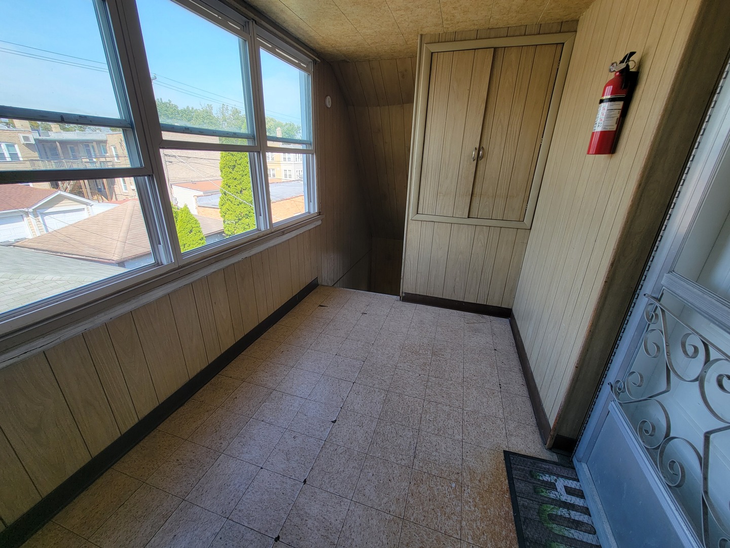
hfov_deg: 106.2
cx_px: 365
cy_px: 274
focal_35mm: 13
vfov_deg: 89.9
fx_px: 274
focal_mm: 2.2
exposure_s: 1/124
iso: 50
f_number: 2.2
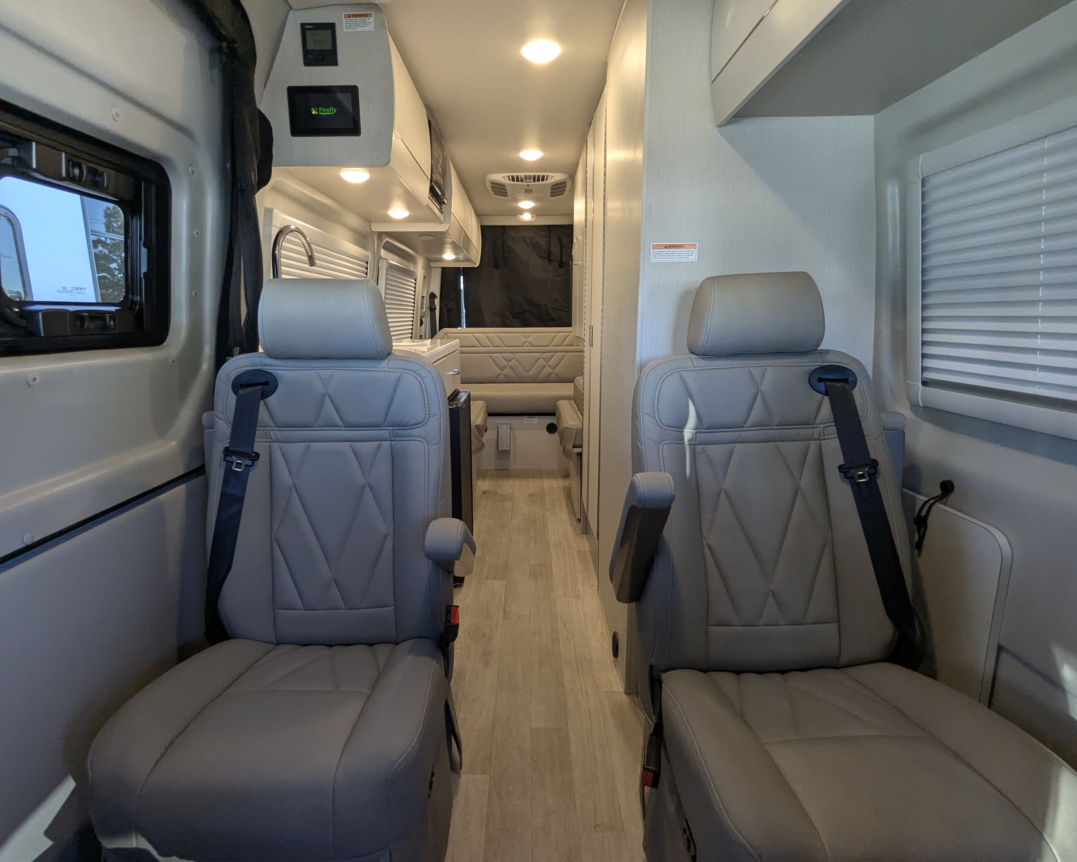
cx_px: 520
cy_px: 433
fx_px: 542
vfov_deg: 77.0
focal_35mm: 17
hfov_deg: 89.6
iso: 186
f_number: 2.2
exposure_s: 1/120
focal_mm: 2.35
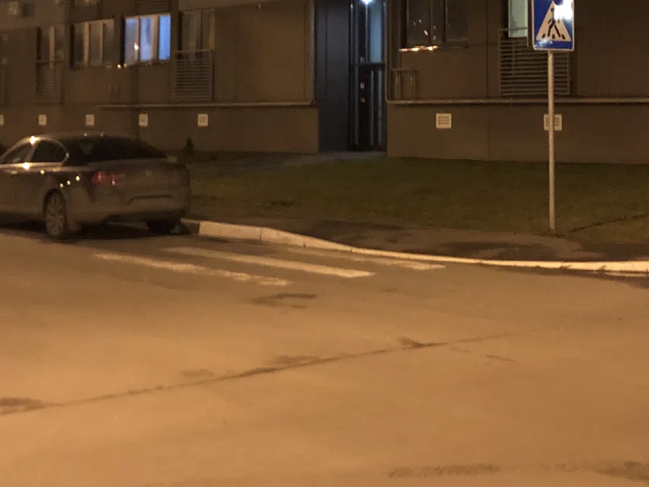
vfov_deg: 19.3
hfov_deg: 26.3
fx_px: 1387
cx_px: 385
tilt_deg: +6.0
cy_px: 1
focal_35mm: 74
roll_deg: -0.7
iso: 160
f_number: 1.8
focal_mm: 4
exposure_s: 1/4
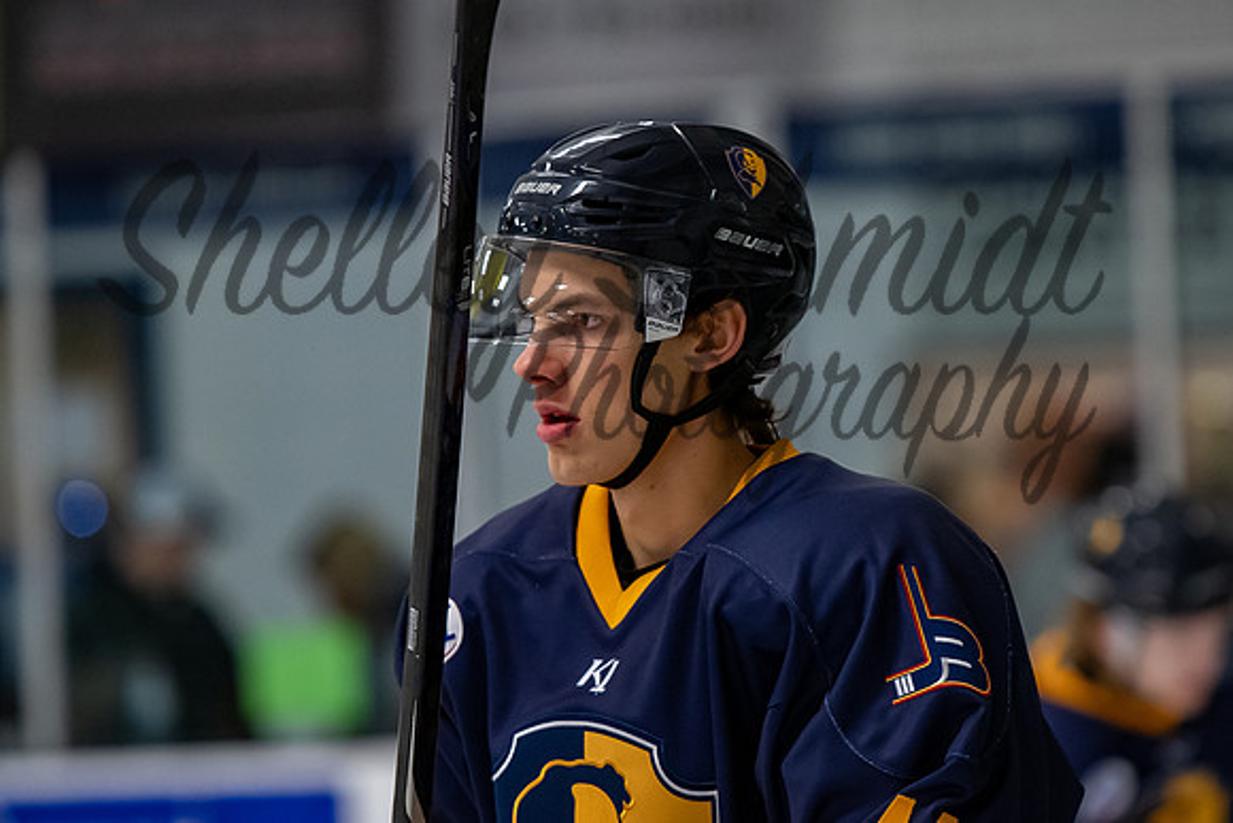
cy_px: 377
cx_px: 676
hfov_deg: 6.0
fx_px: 11721
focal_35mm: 342
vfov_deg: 4.0
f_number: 3.2
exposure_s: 1/800
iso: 2000
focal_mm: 200
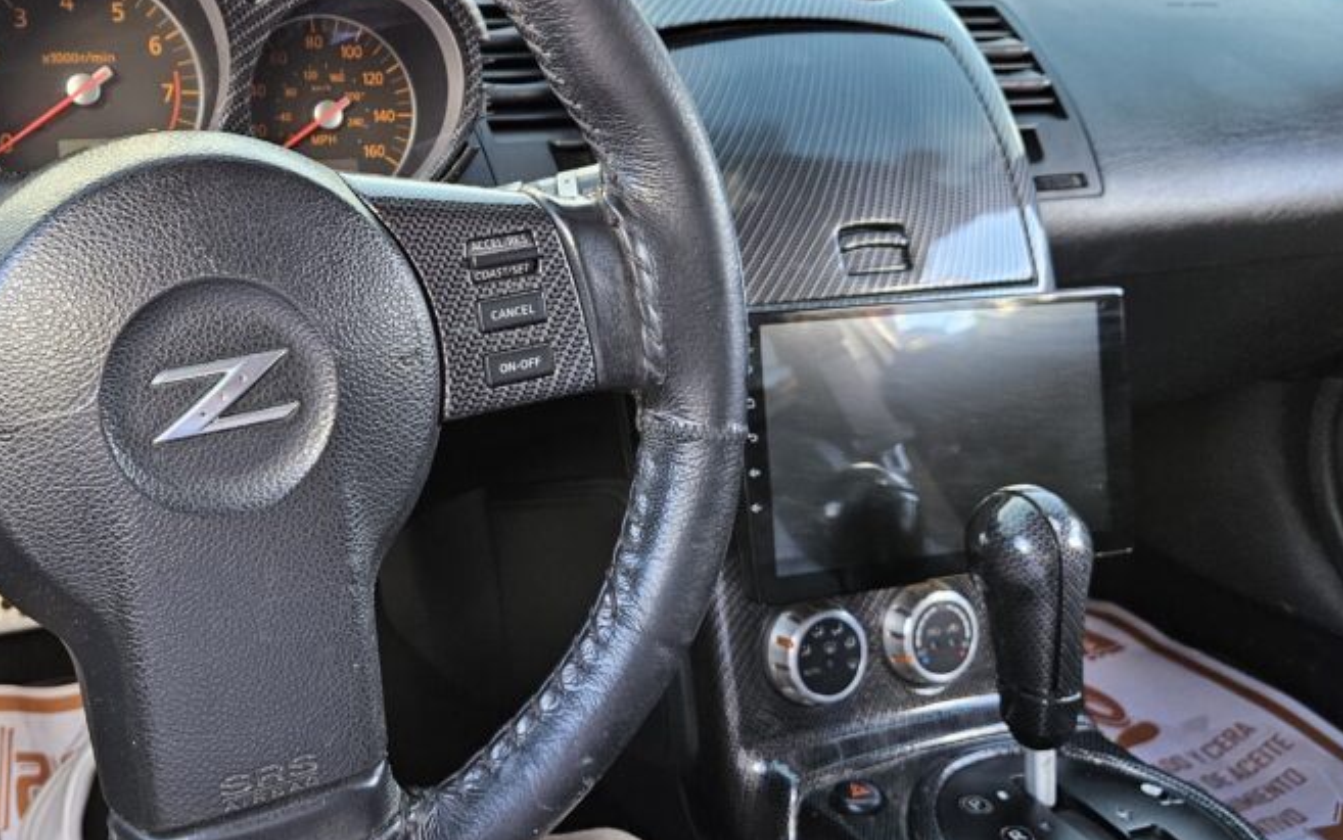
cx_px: 480
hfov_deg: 50.9
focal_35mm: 38
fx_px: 1391
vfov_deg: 33.3
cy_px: 270
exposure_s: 1/100
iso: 160
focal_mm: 5.4
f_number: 1.8
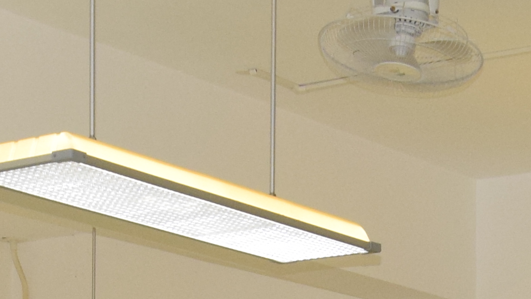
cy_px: 832
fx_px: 2436
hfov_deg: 12.4
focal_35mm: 173
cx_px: 349
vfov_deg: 6.5
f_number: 5
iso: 800
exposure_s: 1/100
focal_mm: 18
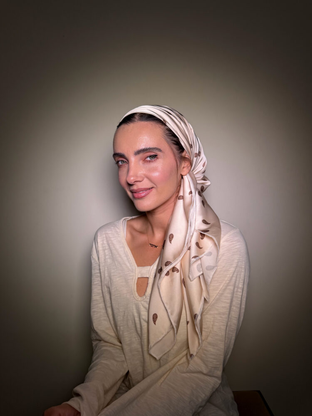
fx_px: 288
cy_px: 208
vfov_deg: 71.6
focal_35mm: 24
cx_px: 156
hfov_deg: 56.8
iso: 80
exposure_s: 1/332
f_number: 1.78
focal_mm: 6.76
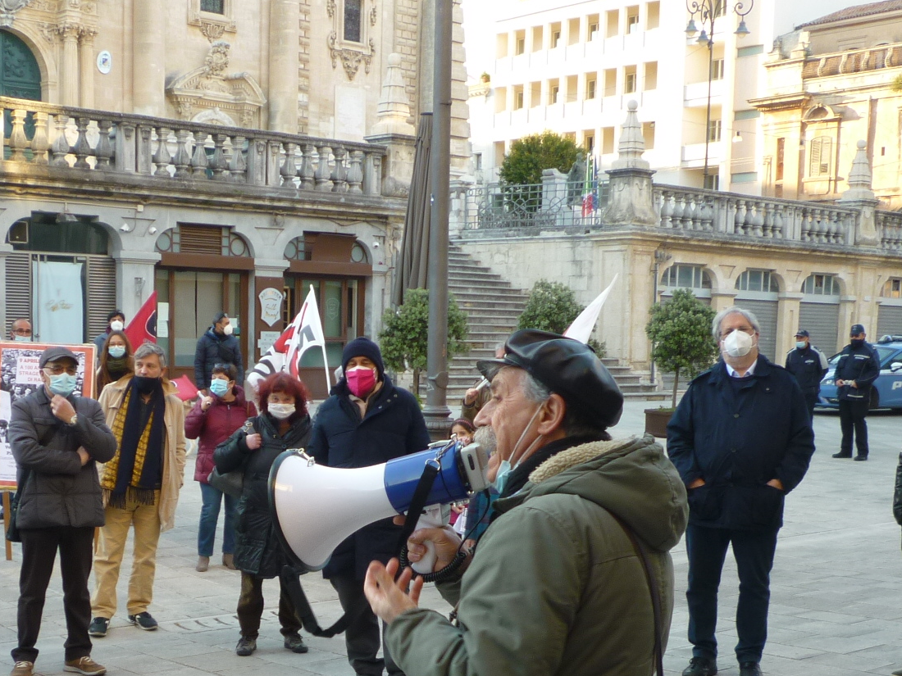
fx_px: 1407
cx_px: 344
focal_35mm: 54
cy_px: 575
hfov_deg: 35.4
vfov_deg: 26.3
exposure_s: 1/60
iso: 80
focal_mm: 5.2
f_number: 3.3
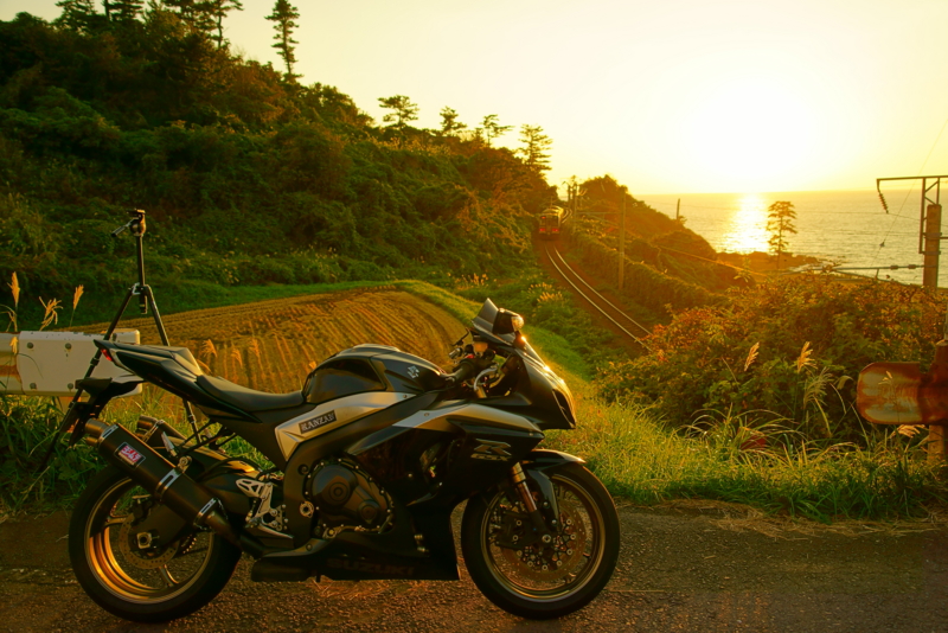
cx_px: 474
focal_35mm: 30
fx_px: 790
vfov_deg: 43.6
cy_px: 316
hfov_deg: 61.9
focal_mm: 30
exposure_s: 1/500
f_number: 4
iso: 160
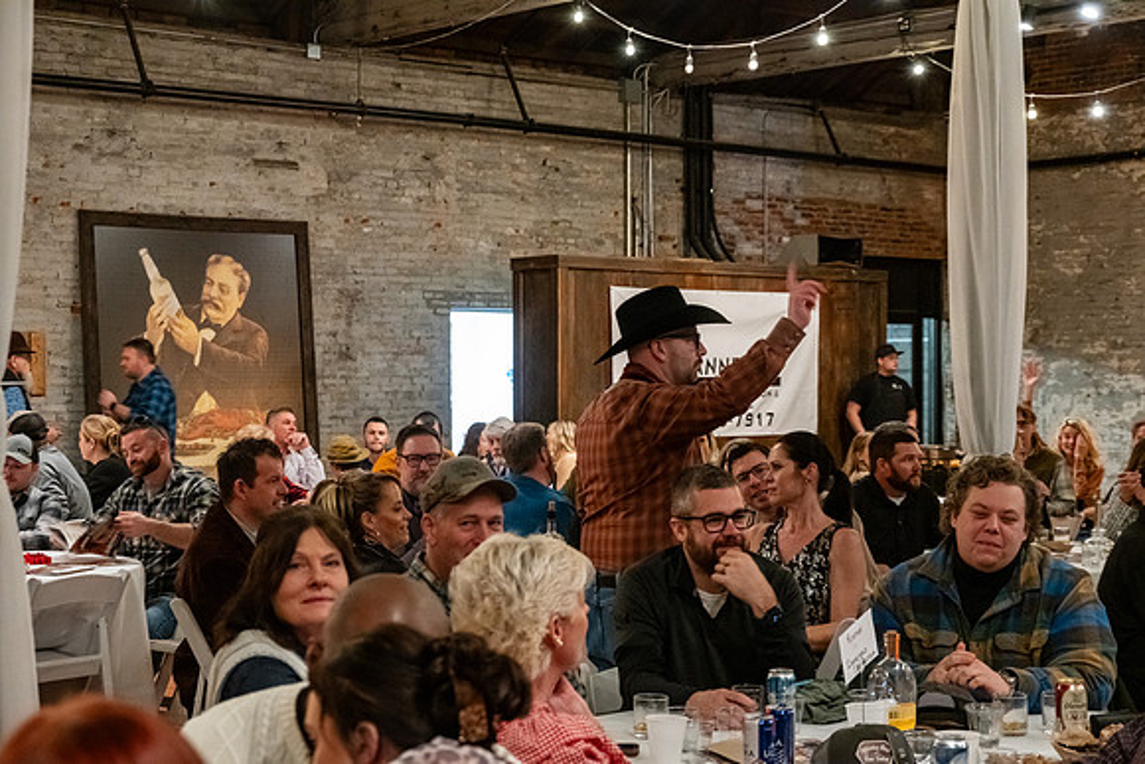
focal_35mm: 61
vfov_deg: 22.3
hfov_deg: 32.9
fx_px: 1941
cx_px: 572
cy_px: 382
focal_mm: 61
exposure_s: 1/40
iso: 6400
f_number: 6.3
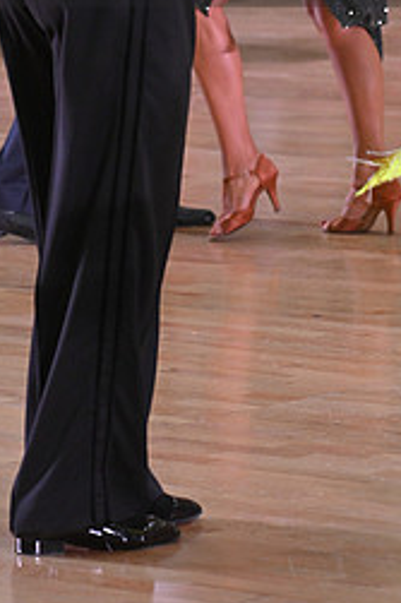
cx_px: 273
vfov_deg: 7.1
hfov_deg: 4.7
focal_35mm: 289
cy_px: -72
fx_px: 4835
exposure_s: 1/320
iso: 2000
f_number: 5
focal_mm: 125
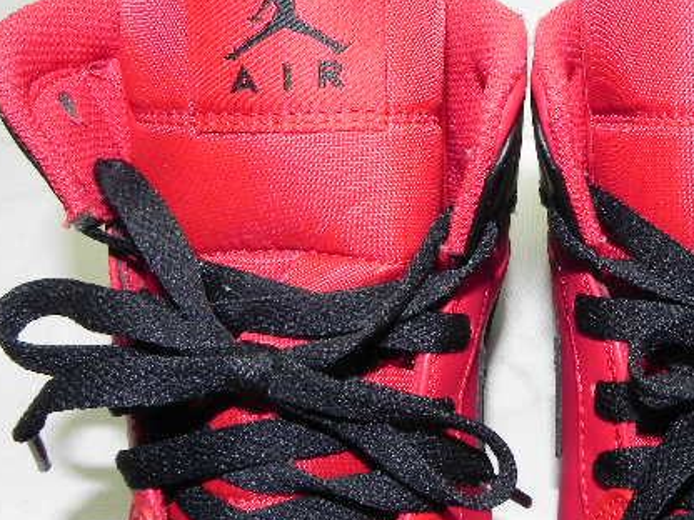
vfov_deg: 36.0
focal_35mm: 40
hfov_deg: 45.4
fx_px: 802
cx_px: 509
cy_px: 260
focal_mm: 4.6
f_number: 8
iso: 171
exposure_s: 1/30
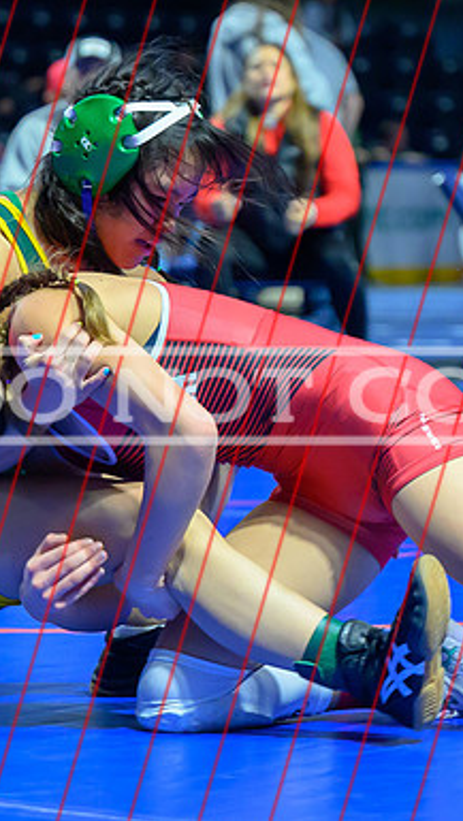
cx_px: 343
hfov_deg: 6.0
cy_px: 497
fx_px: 4380
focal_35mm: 201
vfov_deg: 10.7
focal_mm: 72
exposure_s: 1/640
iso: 3200
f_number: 2.8
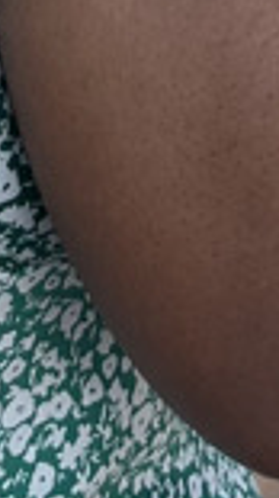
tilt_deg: -2.3
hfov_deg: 6.3
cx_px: -276
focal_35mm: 187
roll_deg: +1.4
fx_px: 2463
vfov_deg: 9.7
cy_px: -842
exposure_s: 1/592
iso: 50
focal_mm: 5.1
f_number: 1.6
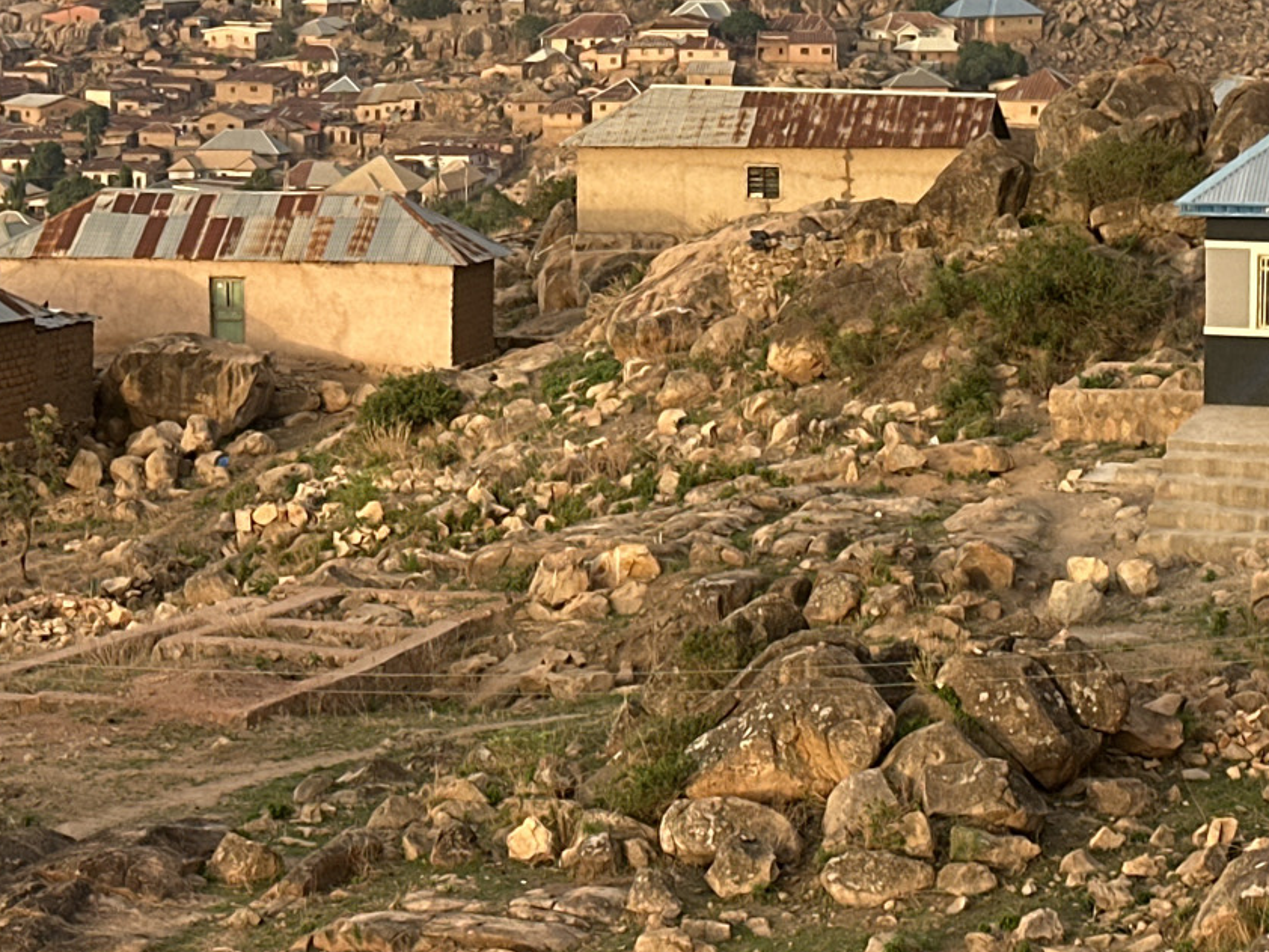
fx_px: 4180
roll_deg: +0.0
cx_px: 399
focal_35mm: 114
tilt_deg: -4.8
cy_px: 188
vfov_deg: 12.9
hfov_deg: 17.2
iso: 64
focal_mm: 6.86
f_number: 1.78
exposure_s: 1/258
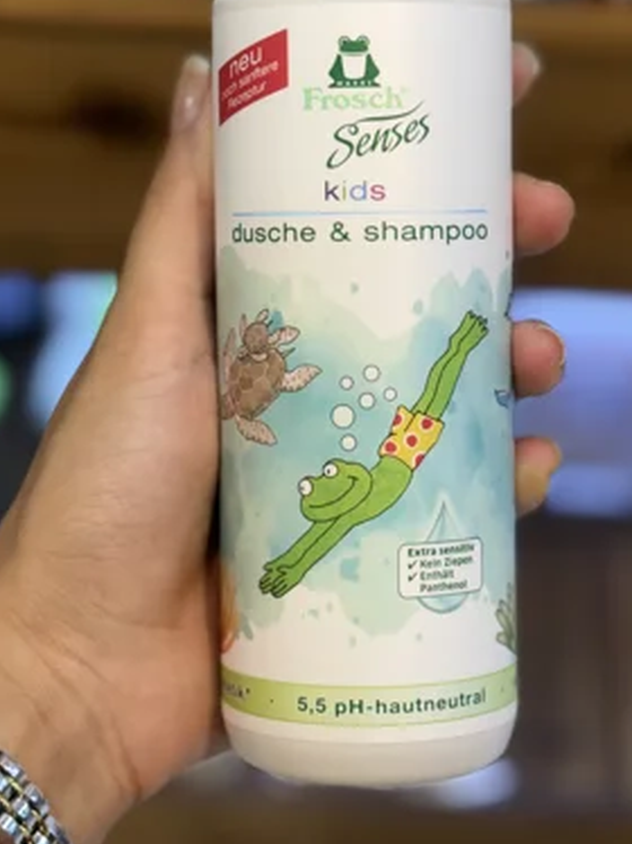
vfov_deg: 22.0
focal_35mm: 89
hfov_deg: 16.6
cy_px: 329
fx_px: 2169
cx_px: 352
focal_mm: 5.96
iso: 50
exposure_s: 1/100
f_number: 1.6
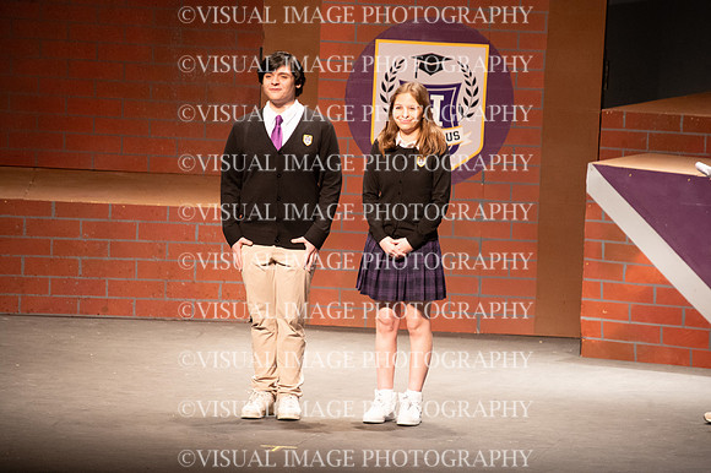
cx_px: 356
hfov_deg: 5.6
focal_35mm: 370
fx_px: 7303
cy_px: 236
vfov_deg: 3.7
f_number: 6.3
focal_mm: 370
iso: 6400
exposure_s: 1/160
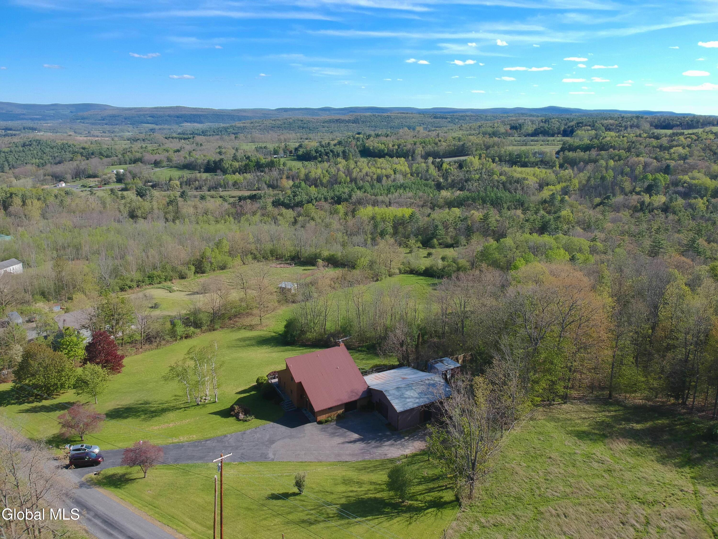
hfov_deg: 69.4
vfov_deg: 54.9
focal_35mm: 25
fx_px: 519
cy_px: 270
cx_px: 359
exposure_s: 1/800
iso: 100
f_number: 2.6
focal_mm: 4.49
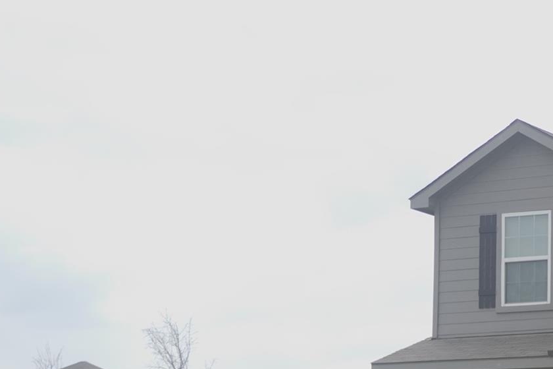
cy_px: 383
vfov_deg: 11.6
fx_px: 1797
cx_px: 658
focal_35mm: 117
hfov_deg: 16.8
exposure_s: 1/3200
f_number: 5
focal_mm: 32
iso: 800
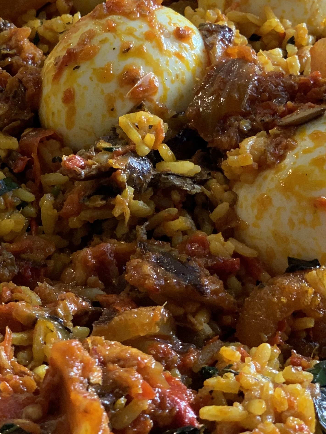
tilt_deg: -30.4
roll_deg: +1.9
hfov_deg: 13.3
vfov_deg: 17.6
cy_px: 121
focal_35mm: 111
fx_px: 1394
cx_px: 86
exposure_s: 1/50
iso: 160
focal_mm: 6
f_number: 2.4
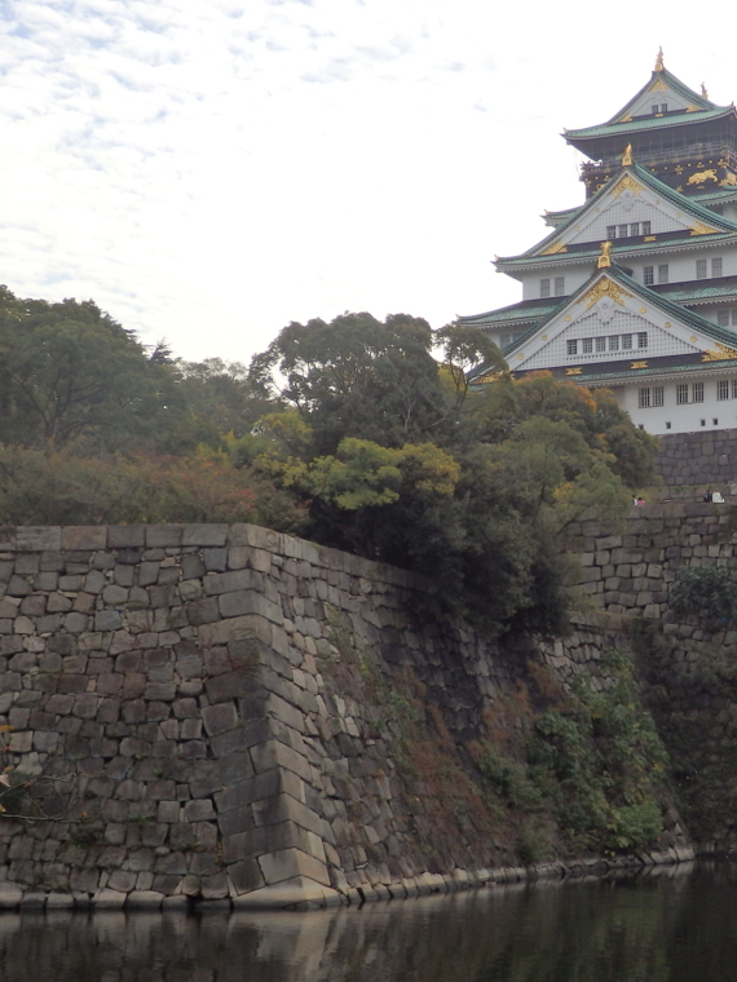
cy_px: 490
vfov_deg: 29.4
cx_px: 593
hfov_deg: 22.0
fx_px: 1874
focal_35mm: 66
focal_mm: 8.9
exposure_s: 1/200
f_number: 11.2
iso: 125
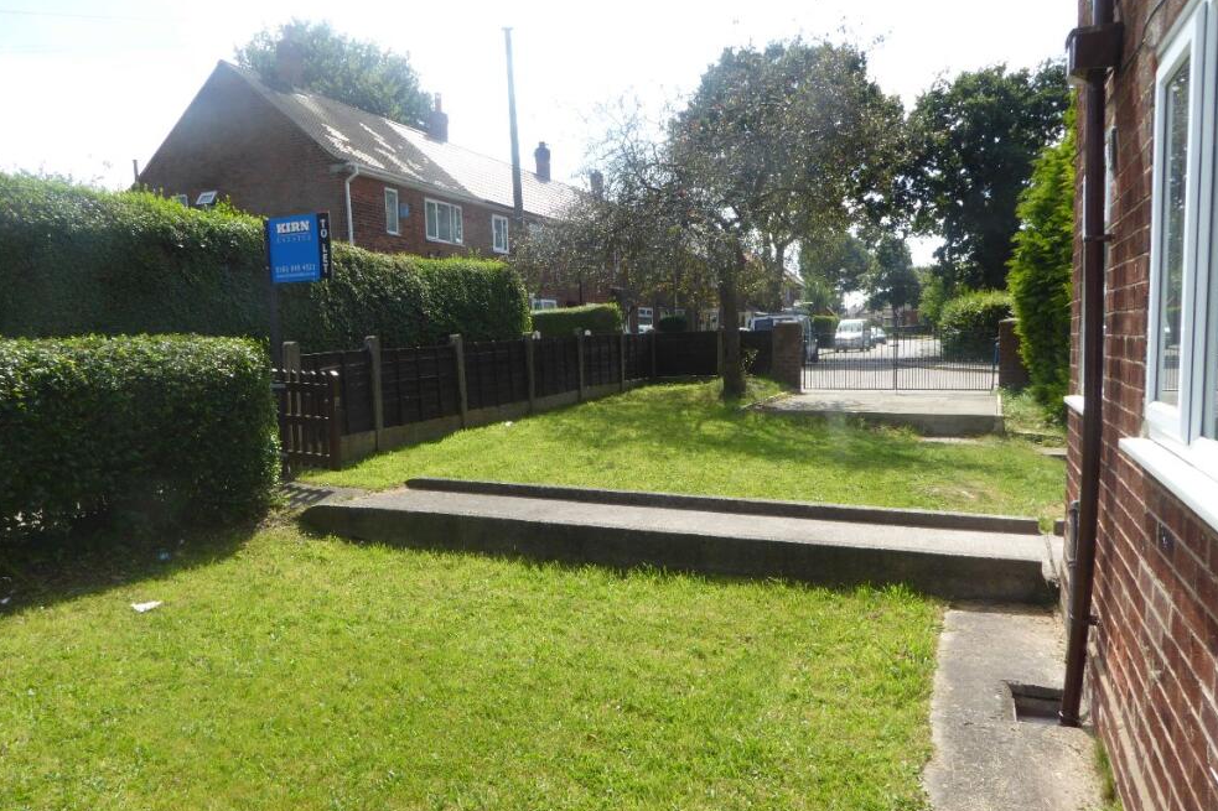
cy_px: 441
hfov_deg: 69.4
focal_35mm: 26
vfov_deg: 49.5
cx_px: 587
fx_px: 879
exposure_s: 1/200
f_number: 5.6
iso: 100
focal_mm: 4.3
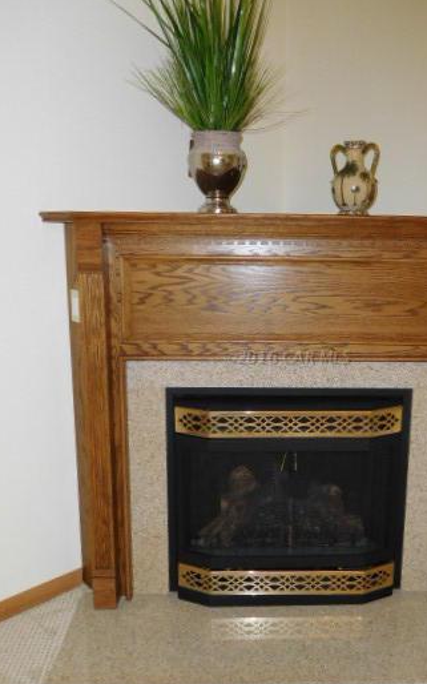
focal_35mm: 33
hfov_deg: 37.9
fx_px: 615
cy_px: 357
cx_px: 286
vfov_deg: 58.1
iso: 360
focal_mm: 4.5
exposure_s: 1/30
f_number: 3.4
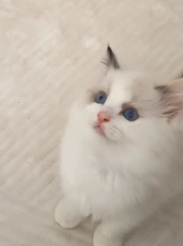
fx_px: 297
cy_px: 100
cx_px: 133
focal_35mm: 42
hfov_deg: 33.7
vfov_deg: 44.6
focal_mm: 5.24
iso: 289
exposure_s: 1/50
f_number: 1.7
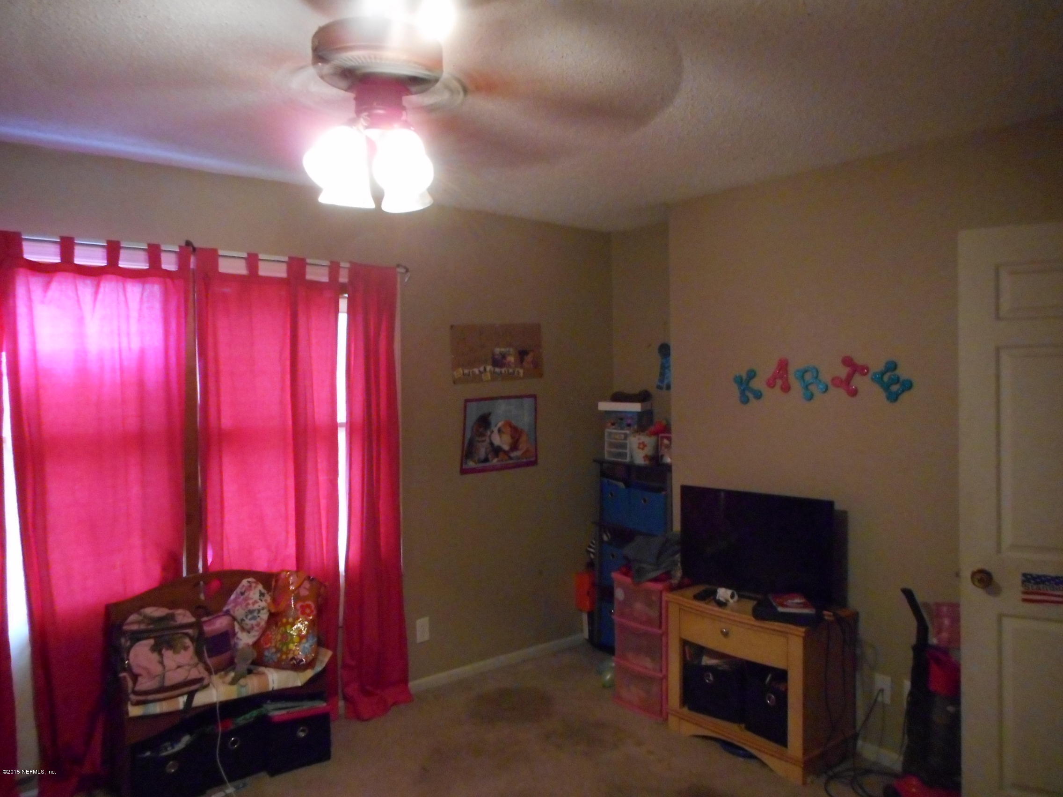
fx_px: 768
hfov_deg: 69.4
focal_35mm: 25
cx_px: 532
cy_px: 398
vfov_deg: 54.9
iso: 800
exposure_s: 1/10
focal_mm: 4.5
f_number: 3.7
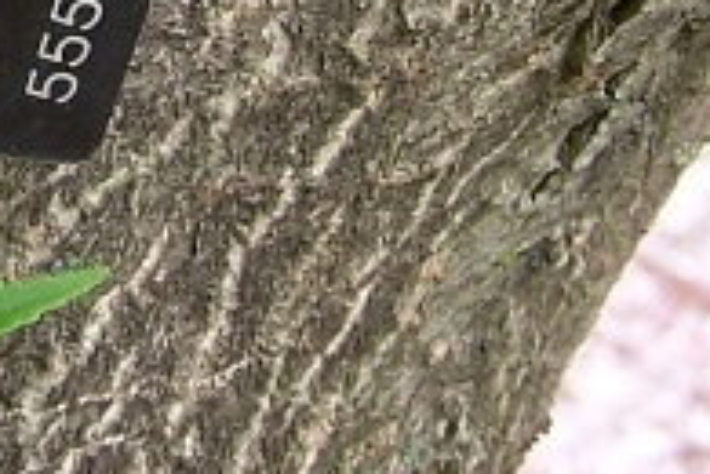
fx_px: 4102
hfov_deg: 9.6
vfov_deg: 6.6
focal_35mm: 208
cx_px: -342
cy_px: -69
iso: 80
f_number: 2.8
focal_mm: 6.3
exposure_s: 1/60
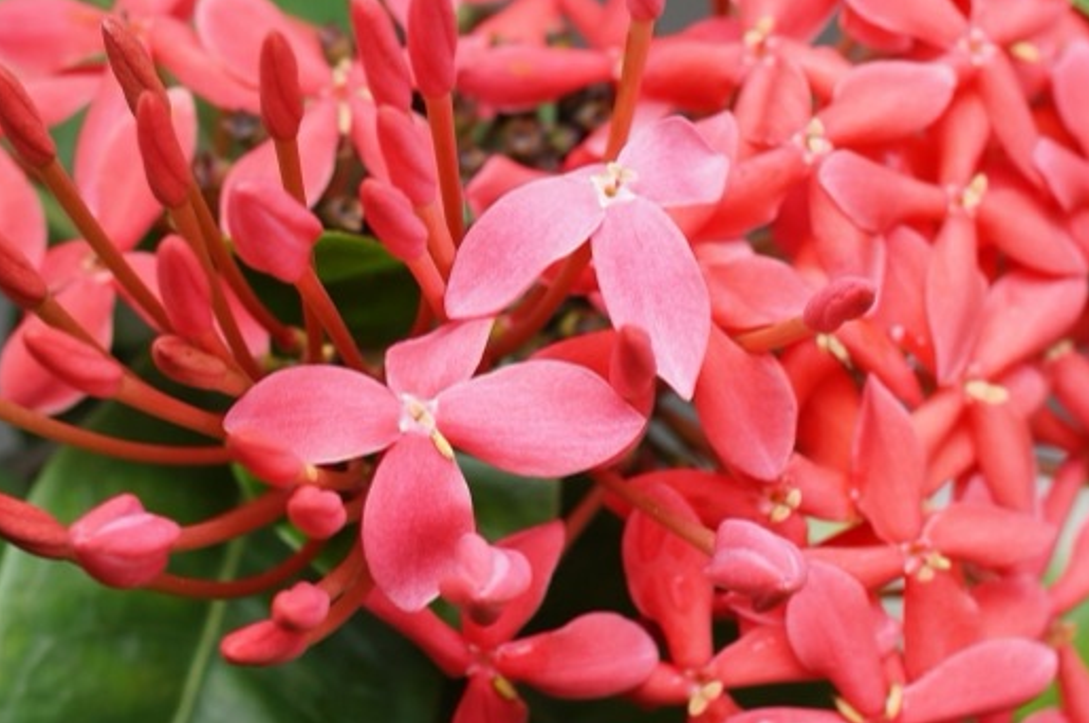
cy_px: 277
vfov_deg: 13.4
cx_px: 641
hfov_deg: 20.0
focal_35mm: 102
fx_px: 3081
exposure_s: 1/80
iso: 100
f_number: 5.6
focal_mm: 35
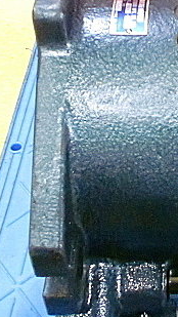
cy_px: 198
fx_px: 662
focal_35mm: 79
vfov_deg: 26.8
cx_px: 218
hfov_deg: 14.8
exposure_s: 1/40
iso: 1600
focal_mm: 6.3
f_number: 3.1
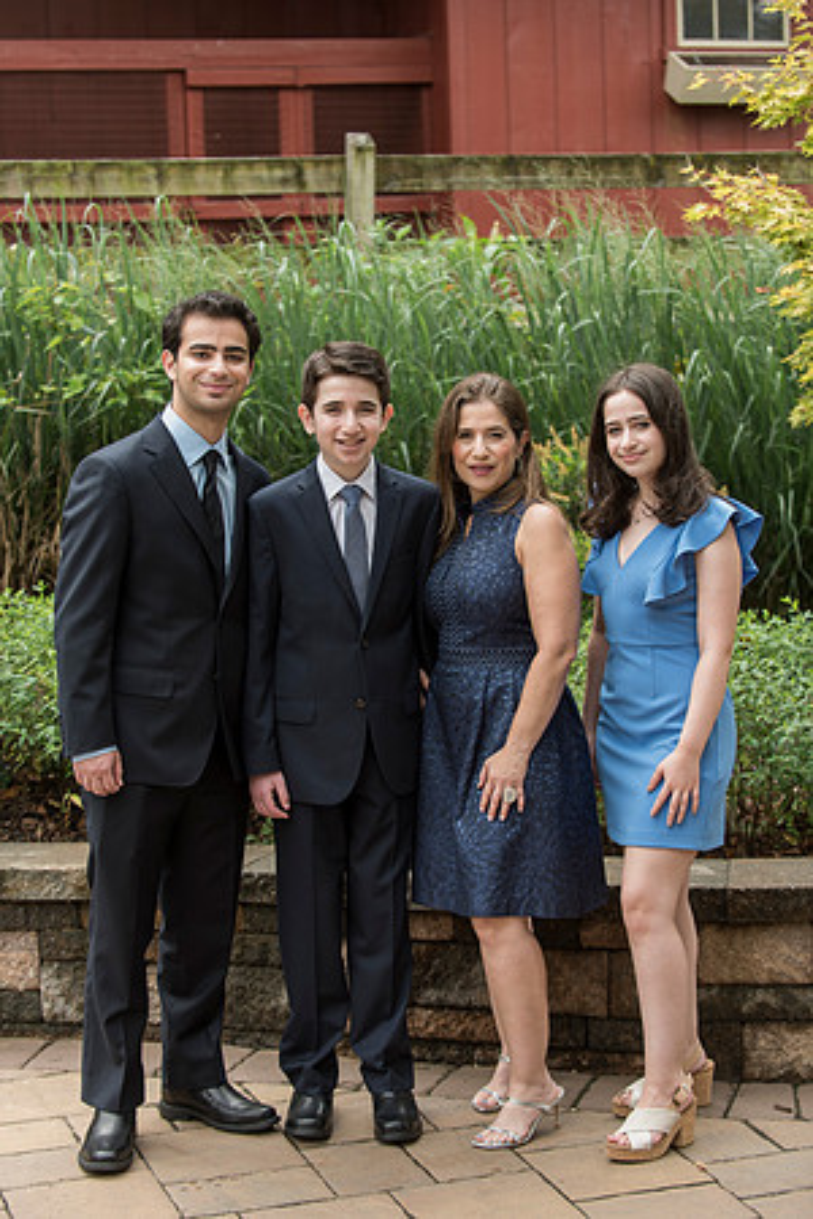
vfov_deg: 28.8
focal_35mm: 70
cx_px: 406
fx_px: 2371
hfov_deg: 19.5
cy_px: 610
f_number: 3.5
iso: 400
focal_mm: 70
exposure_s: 1/400
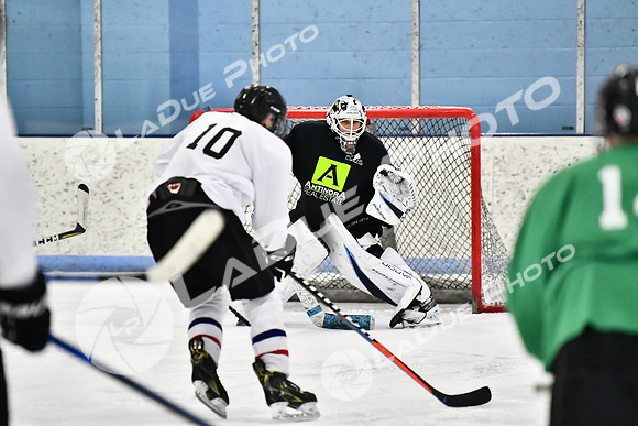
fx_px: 5318
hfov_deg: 6.9
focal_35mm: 300
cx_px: 319
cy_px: 213
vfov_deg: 4.6
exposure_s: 1/1600
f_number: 2.8
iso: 6400
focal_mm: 200
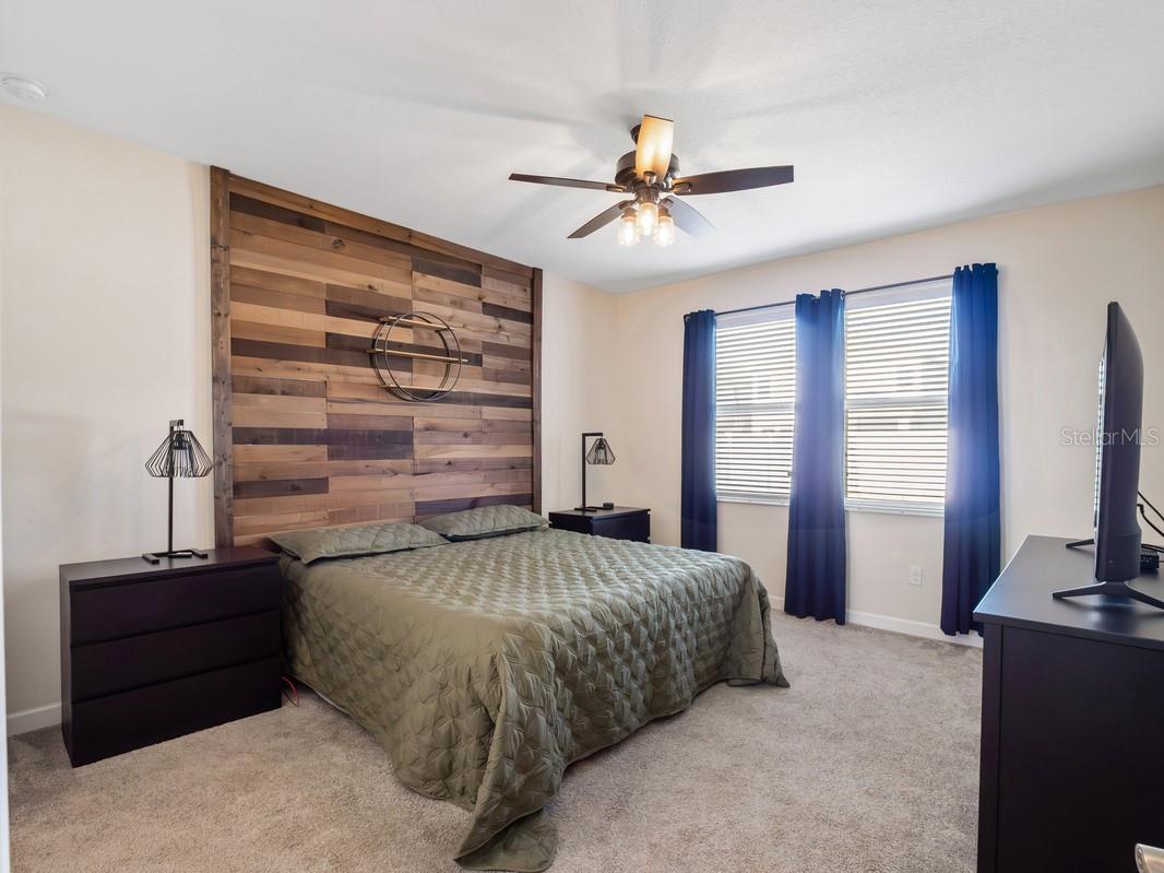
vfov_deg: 78.1
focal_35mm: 16
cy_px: 436
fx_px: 538
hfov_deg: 94.5
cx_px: 582
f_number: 5.6
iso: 640
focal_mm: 8
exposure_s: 1/60
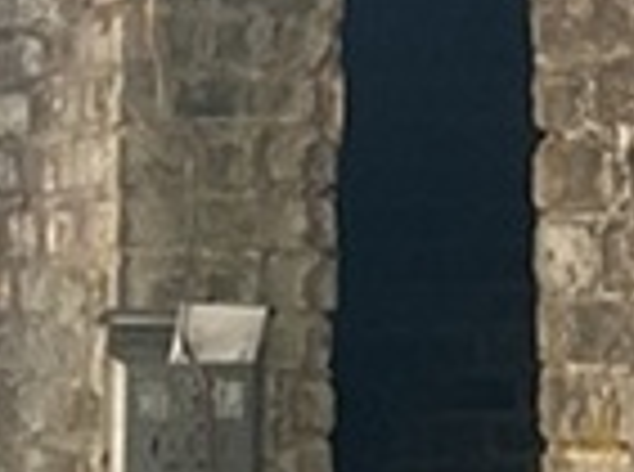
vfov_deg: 8.3
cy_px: -297
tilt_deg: +11.2
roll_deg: +0.6
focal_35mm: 174
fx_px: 3179
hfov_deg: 11.4
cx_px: 380
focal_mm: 3
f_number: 1.8
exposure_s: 1/412
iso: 16
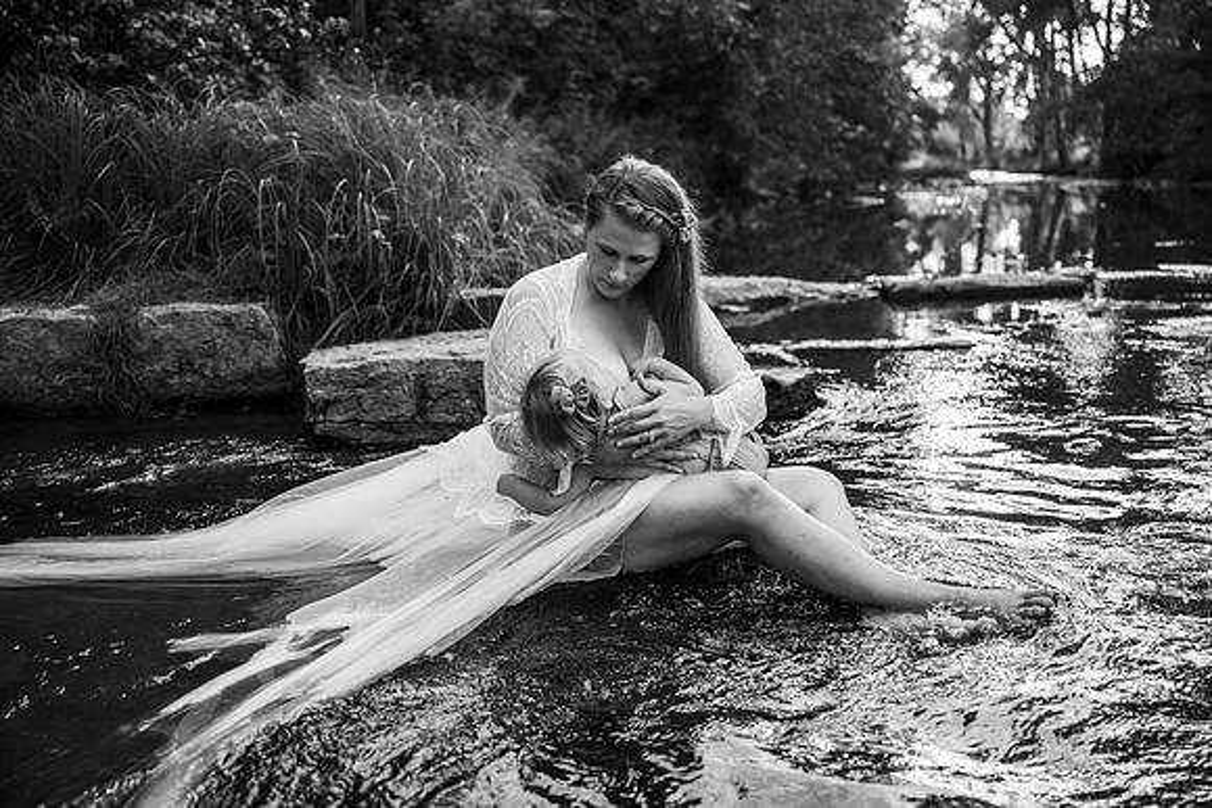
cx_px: 606
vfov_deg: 37.9
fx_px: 1179
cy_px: 404
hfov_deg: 54.4
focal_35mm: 35
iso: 500
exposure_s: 1/1000
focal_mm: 35
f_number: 2.8
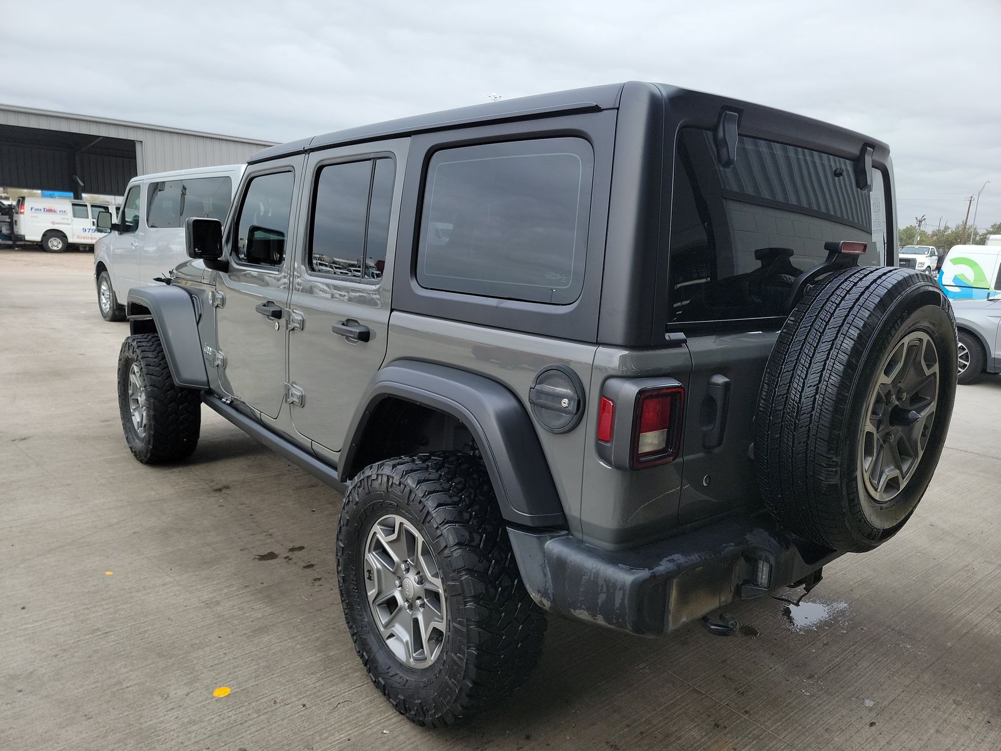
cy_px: 376
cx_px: 500
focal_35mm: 24
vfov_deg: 56.8
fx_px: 694
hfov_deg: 71.6
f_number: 1.8
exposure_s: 1/241
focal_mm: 6.7
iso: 50
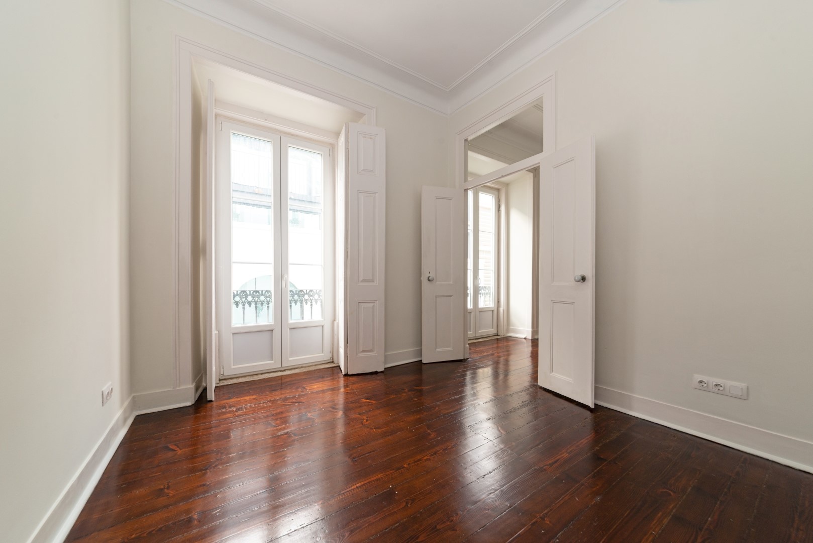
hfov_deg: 112.6
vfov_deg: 90.1
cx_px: 406
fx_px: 271
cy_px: 272
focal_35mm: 12
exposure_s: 1/15
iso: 320
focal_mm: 12
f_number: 9
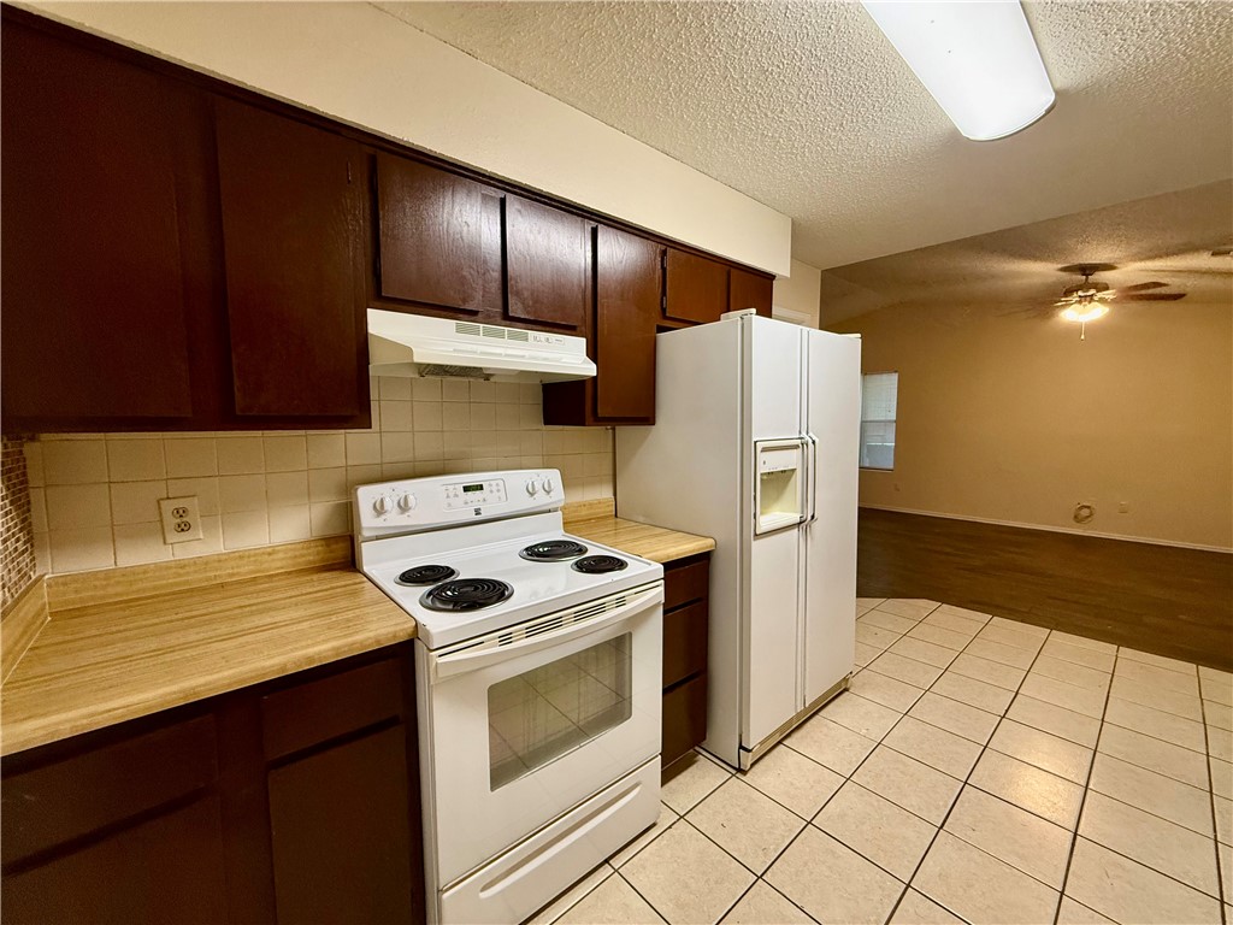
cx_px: 616
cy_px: 462
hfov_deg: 102.1
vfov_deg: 85.7
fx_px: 499
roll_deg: -0.6
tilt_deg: -4.6
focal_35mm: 14
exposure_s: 1/120
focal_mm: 2.22
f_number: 2.2
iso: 320
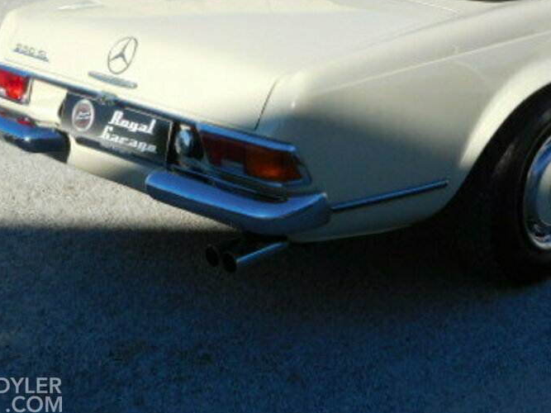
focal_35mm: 63
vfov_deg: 22.8
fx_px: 1003
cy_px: 57
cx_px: 425
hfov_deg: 30.1
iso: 125
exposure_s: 1/1250
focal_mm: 6.2
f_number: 3.8
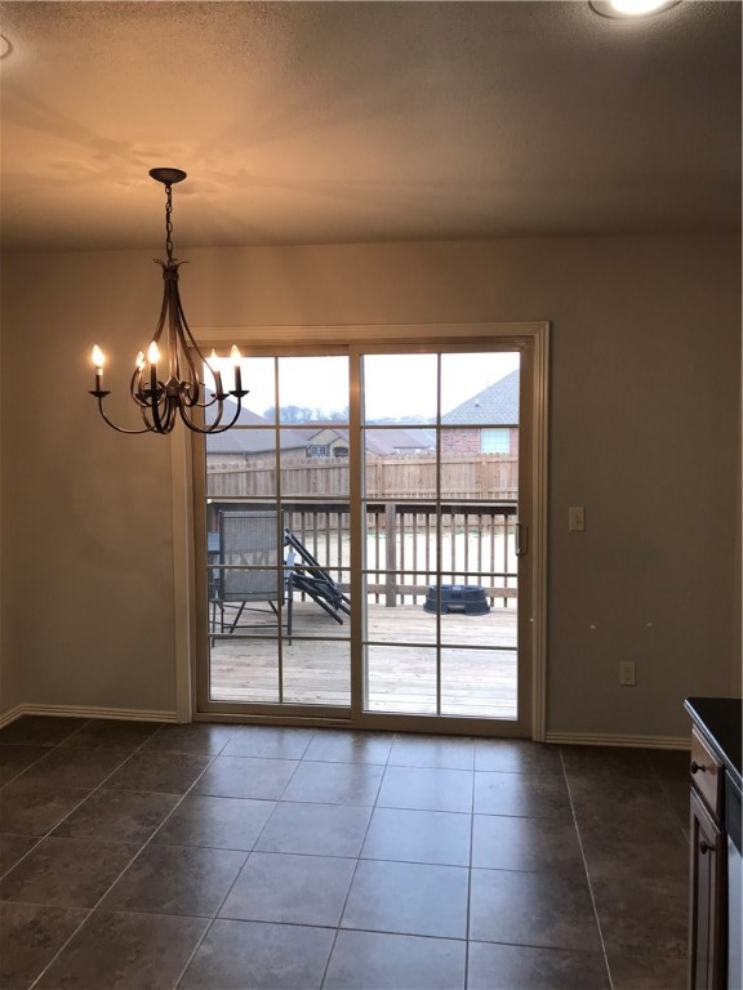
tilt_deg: -2.7
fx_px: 801
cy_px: 495
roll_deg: +0.1
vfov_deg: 63.4
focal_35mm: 28
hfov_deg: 49.7
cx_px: 372
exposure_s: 1/40
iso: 25
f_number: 1.8
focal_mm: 3.99
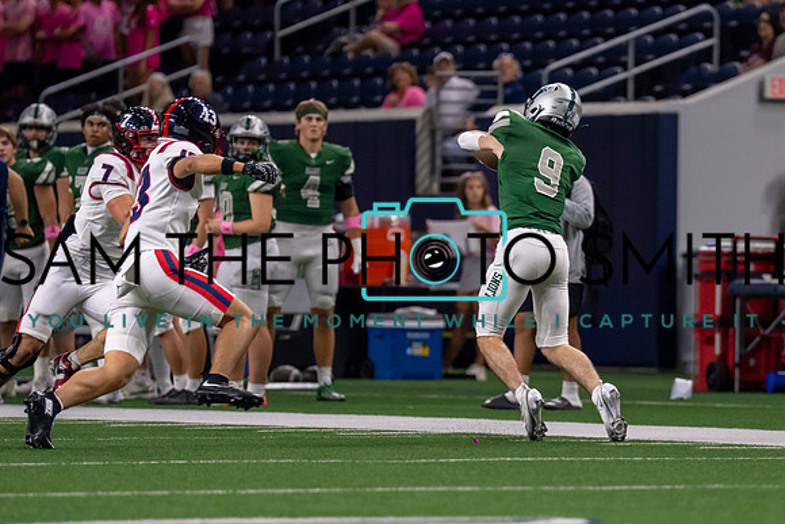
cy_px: 243
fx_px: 8388
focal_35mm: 385
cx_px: 590
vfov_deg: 3.6
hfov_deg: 5.4
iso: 2000
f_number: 2.8
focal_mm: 200
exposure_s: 1/1000
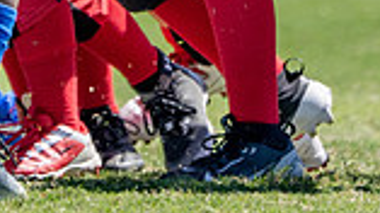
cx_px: 125
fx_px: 22310
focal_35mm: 2216
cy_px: -360
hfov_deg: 1.0
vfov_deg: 0.5
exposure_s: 1/1250
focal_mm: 400
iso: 320
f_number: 5.6
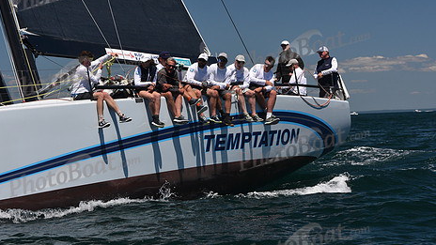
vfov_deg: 10.3
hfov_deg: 18.2
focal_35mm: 118
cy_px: 111
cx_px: 190
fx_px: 1364
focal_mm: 90
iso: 250
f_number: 7.1
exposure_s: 1/800
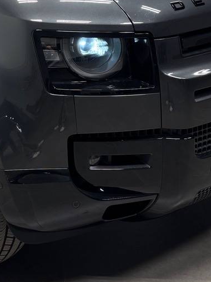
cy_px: 14
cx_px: 29
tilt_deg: -14.1
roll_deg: +1.2
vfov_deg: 23.1
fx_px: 667
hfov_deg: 17.8
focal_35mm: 82
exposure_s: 1/122
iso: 32
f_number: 1.6
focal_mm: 5.96
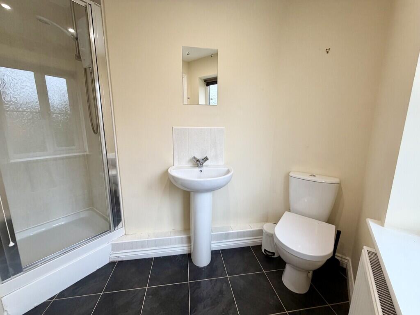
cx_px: 210
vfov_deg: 85.7
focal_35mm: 14
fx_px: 170
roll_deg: -0.1
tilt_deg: -9.7
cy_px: 158
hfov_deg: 102.1
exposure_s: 1/100
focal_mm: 2.22
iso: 250
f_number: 2.2
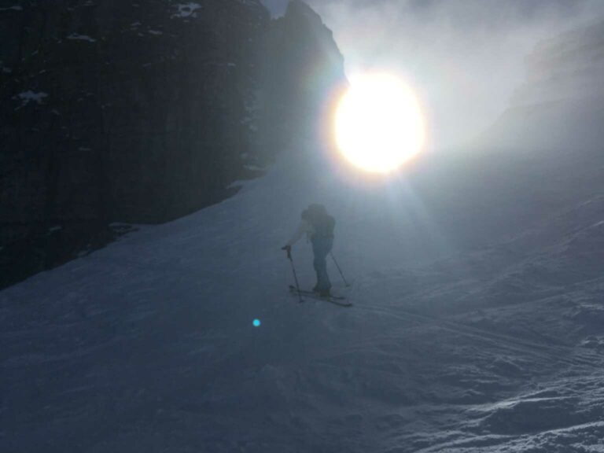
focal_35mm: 29
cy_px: 226
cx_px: 302
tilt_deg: +19.9
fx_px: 506
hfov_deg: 61.7
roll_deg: +4.6
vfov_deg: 48.2
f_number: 2.2
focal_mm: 4.15
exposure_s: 1/15385
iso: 25
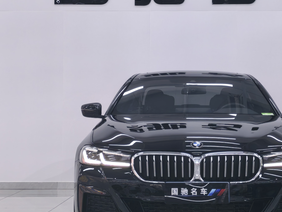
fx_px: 798
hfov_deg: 20.0
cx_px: 179
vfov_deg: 15.1
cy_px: 71
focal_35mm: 98
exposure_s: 1/195
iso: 80
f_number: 1.9
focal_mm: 5.52
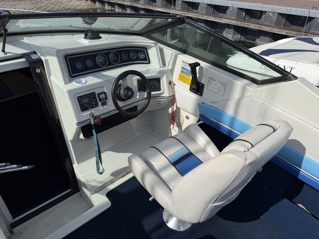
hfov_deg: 71.6
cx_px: 160
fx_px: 221
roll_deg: -0.2
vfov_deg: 56.8
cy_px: 120
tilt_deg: -33.3
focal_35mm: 24
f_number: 1.78
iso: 80
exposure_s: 1/6711
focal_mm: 6.76
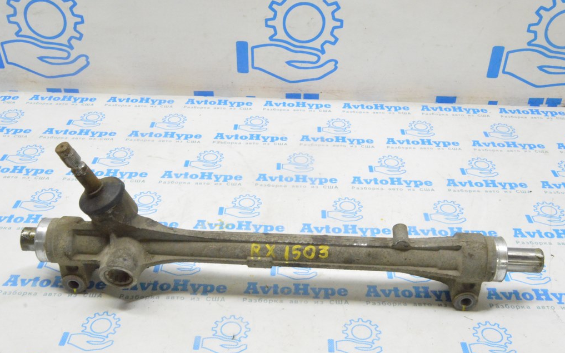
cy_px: 189
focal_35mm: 40
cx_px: 283
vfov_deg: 32.0
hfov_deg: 49.3
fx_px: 616
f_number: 20
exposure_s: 1/15
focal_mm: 26
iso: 6400
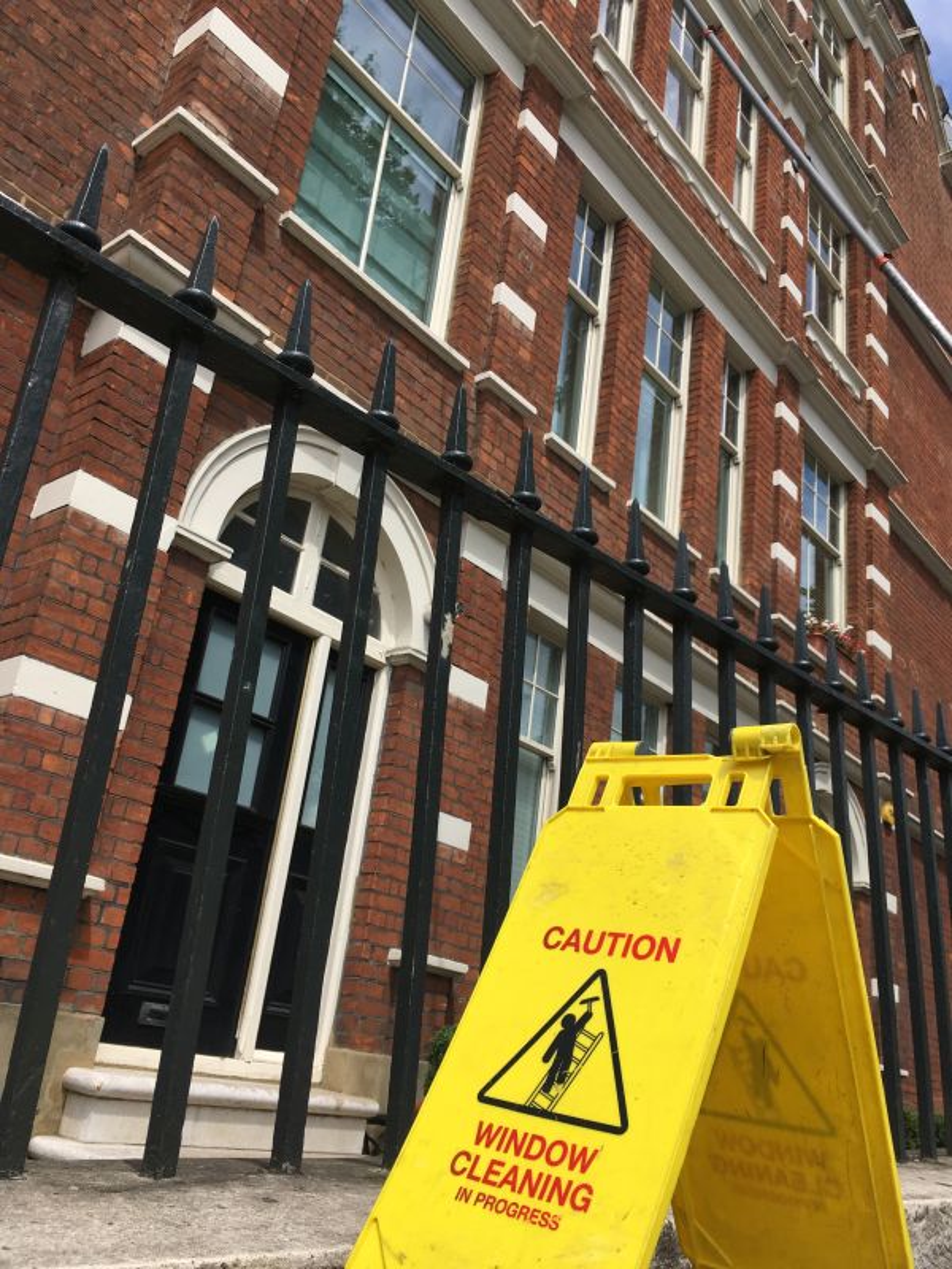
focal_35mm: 29
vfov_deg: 61.7
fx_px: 1063
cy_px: 634
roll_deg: -8.3
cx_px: 476
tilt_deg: +21.3
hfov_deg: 48.2
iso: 25
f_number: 2.2
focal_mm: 4.15
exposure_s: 1/1709
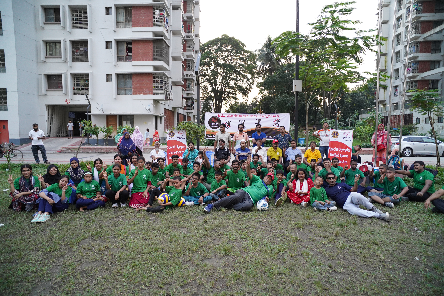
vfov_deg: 61.9
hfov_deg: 84.0
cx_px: 222
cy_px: 148
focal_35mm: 20
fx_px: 247
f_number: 2.8
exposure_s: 1/1000
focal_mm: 20
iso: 2000
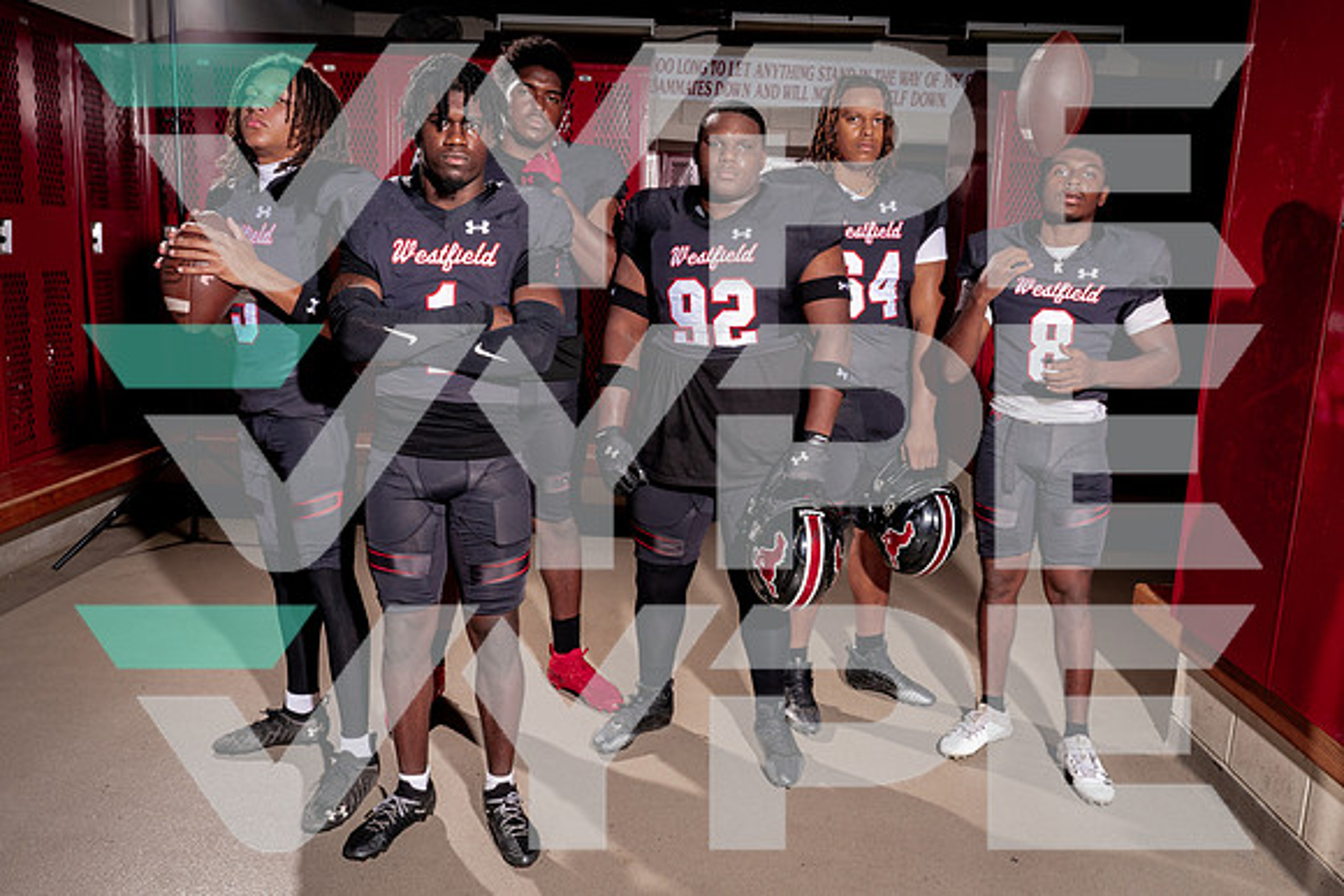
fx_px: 1109
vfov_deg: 44.0
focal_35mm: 30
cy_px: 448
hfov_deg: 62.4
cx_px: 672
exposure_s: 1/250
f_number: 11
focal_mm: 27
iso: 100
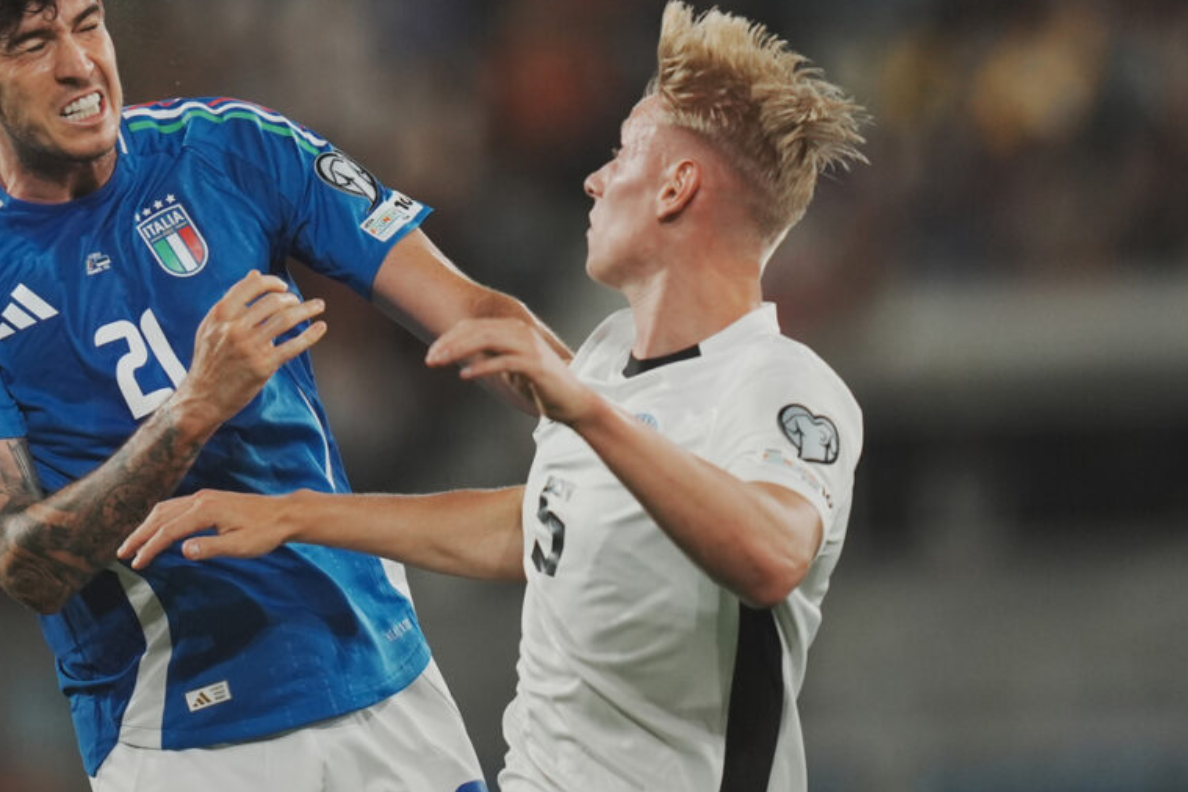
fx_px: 20854
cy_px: 243
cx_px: 318
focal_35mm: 632
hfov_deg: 3.3
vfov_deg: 2.2
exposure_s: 1/2000
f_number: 3.2
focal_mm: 400
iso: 1250
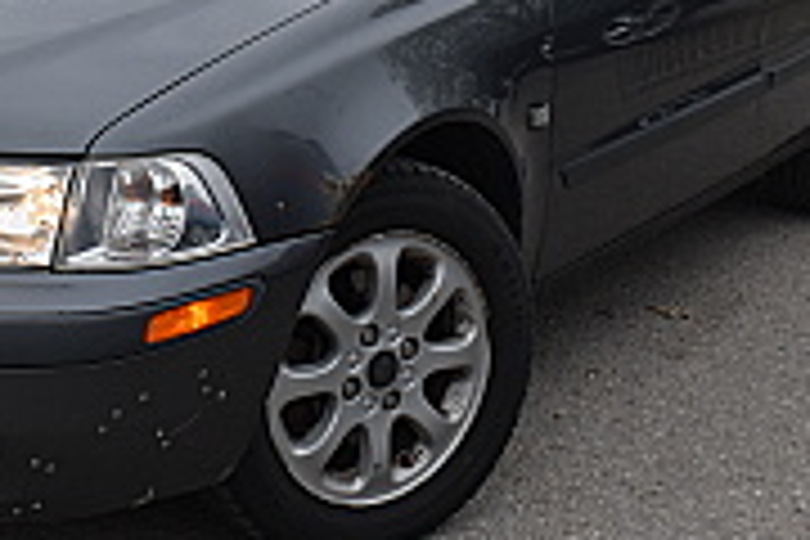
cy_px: 7
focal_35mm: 80
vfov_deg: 16.7
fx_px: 1800
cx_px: 162
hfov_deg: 24.9
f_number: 8
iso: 400
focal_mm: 24
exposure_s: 1/200
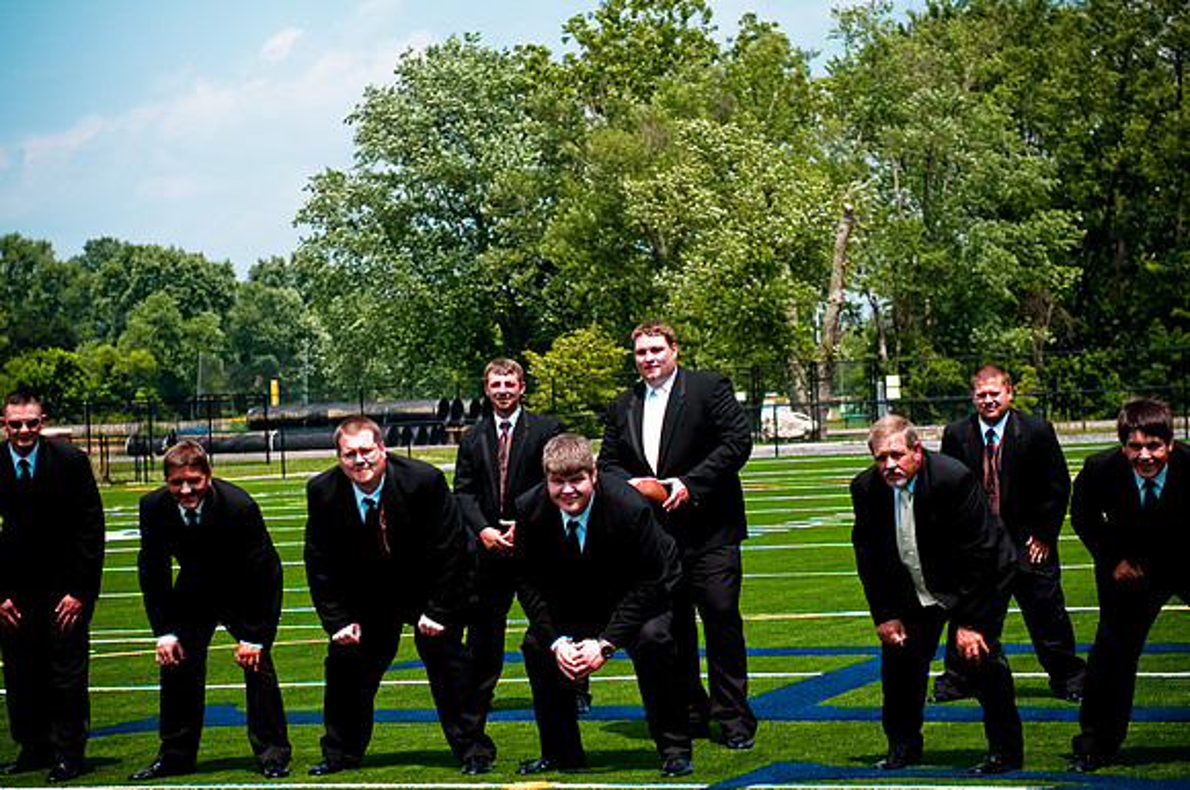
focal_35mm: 105
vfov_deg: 13.0
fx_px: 3466
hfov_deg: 19.5
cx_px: 595
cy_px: 395
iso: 200
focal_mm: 70
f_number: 4
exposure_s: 1/1600
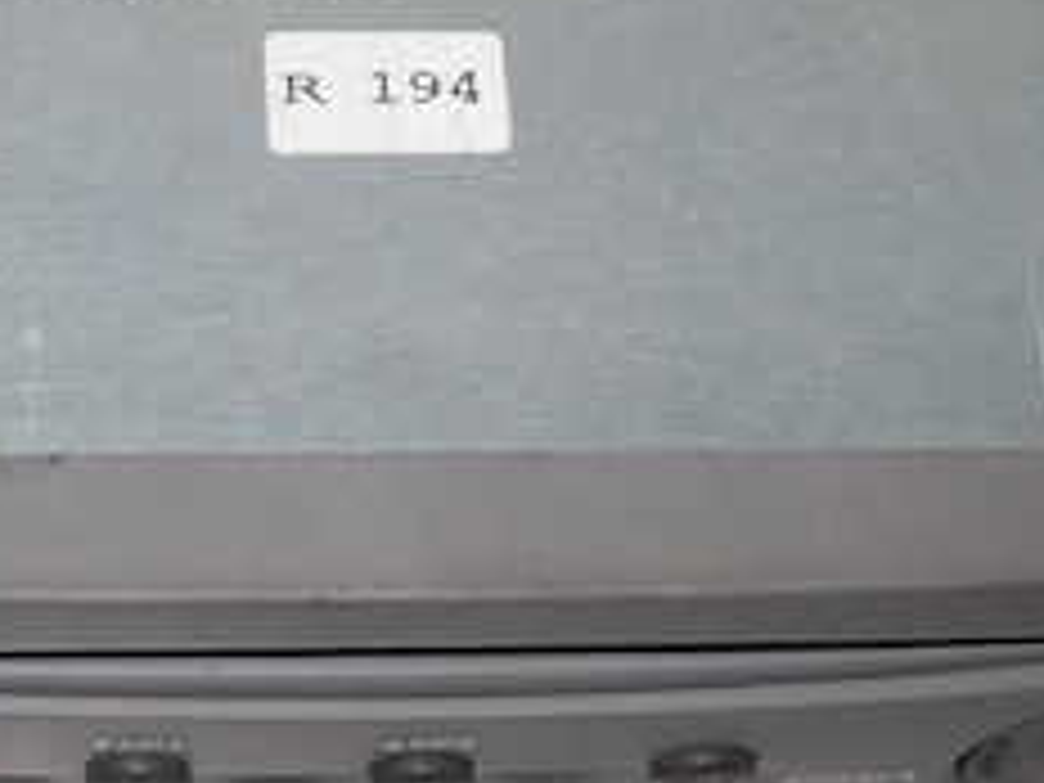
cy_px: -176
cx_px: 230
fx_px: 3408
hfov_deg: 17.3
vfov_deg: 12.8
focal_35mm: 113
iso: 80
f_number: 5.5
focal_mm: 6.72
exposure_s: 1/50
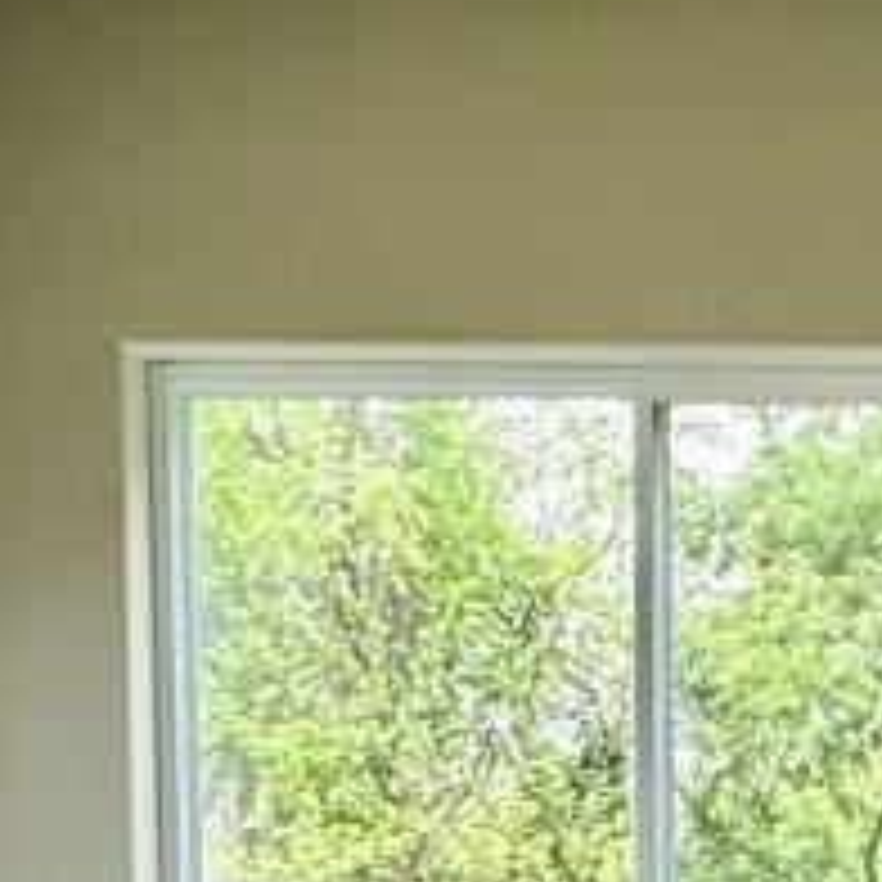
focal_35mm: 81
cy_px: 1080
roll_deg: -1.2
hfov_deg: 20.4
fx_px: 2335
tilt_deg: -6.7
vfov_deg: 20.0
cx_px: 968
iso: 125
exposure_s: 1/120
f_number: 2.2
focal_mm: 2.22
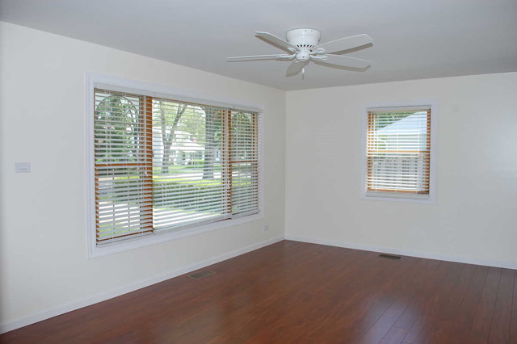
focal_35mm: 27
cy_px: 172
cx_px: 258
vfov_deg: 47.9
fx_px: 388
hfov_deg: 67.4
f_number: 6.3
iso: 400
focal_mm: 18
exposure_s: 1/160
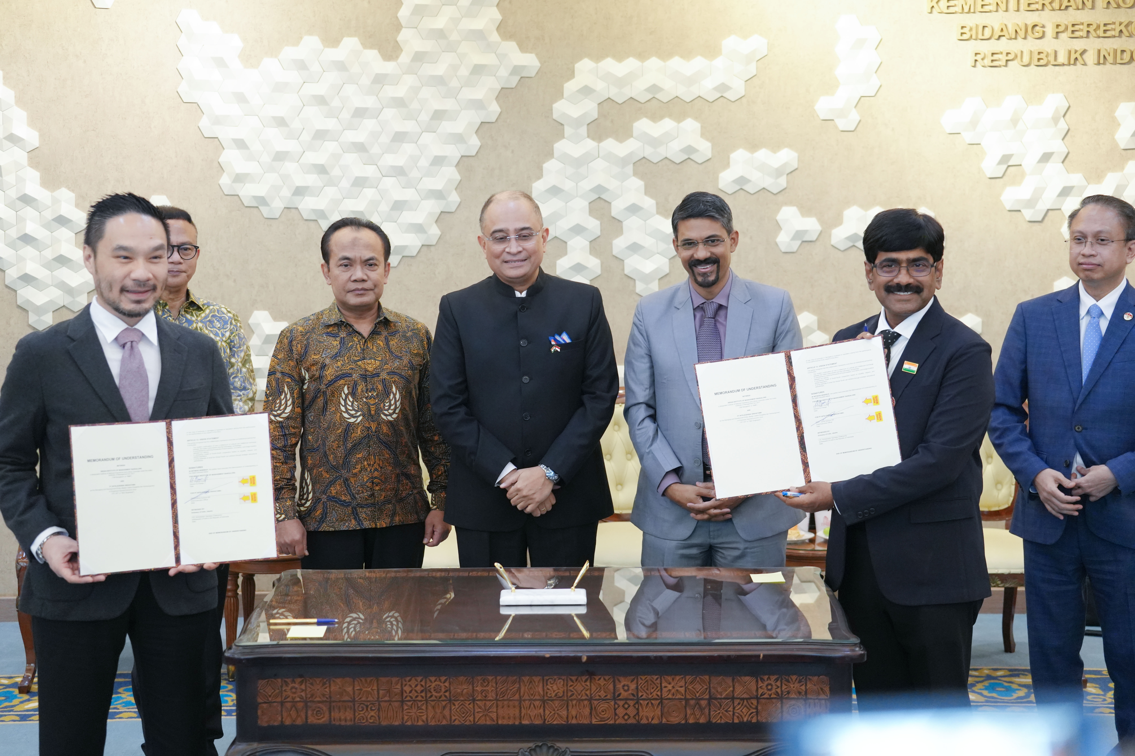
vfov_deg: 19.5
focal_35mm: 70
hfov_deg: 28.8
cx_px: 568
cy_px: 378
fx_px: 2207
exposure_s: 1/160
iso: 4000
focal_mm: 70
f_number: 4.5
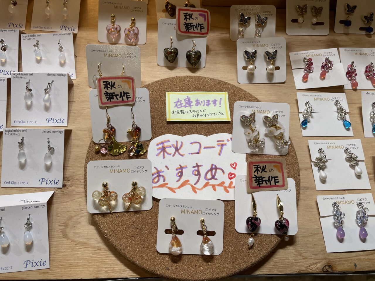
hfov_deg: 67.3
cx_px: 188
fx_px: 282
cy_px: 140
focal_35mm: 26
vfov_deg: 53.1
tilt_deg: -66.0
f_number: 1.6
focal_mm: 4.2
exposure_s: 1/612
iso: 32
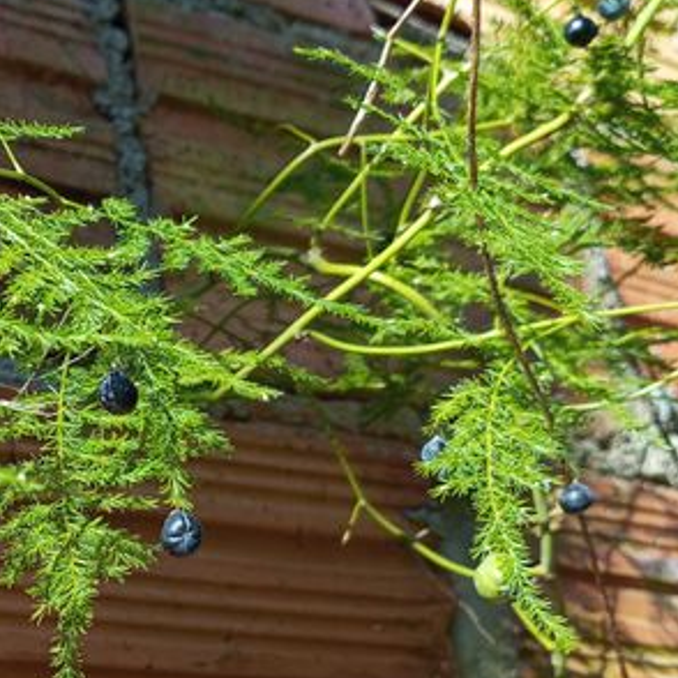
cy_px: 558
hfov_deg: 25.1
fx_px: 1440
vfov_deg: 25.9
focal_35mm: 65
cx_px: -12
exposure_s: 1/319
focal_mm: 4.11
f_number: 1.6
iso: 62
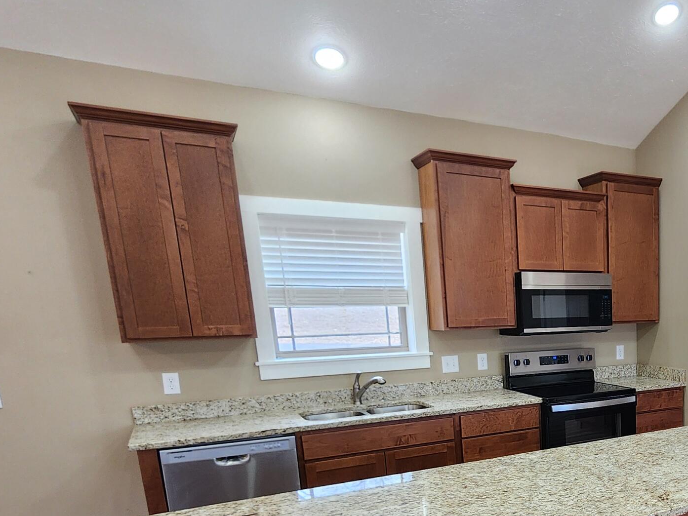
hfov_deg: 55.2
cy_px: 459
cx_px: 618
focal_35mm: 28
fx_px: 557
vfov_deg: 45.4
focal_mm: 2.2
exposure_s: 1/60
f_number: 2.2
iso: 160
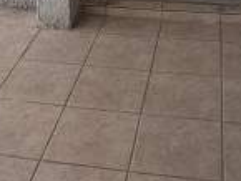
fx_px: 537
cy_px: -138
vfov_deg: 16.3
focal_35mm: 77
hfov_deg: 25.3
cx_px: 106
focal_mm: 2.22
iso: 160
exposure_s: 1/99
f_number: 2.2
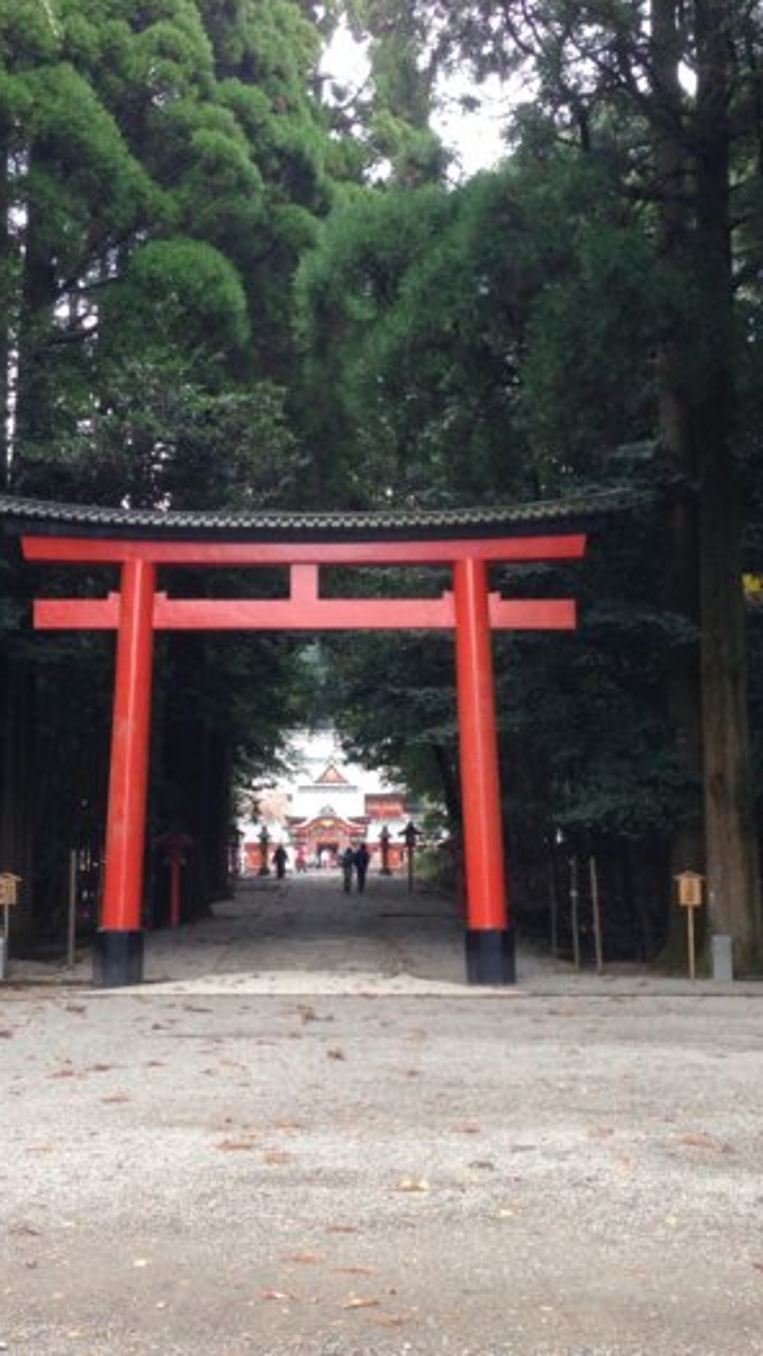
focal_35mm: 49
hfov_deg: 24.4
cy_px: 686
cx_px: 337
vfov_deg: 42.1
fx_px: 1762
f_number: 2.4
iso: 100
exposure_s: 1/120
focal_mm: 4.12
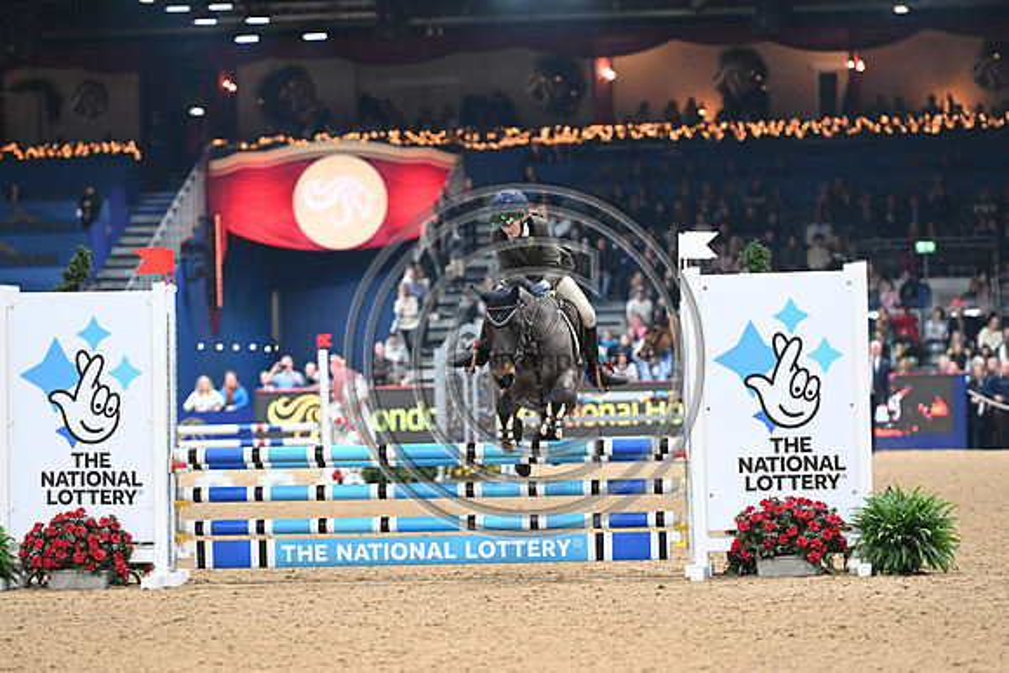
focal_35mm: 165
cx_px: 504
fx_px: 4625
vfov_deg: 8.3
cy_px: 336
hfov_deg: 12.4
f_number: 3.5
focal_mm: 165
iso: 6400
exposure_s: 1/800
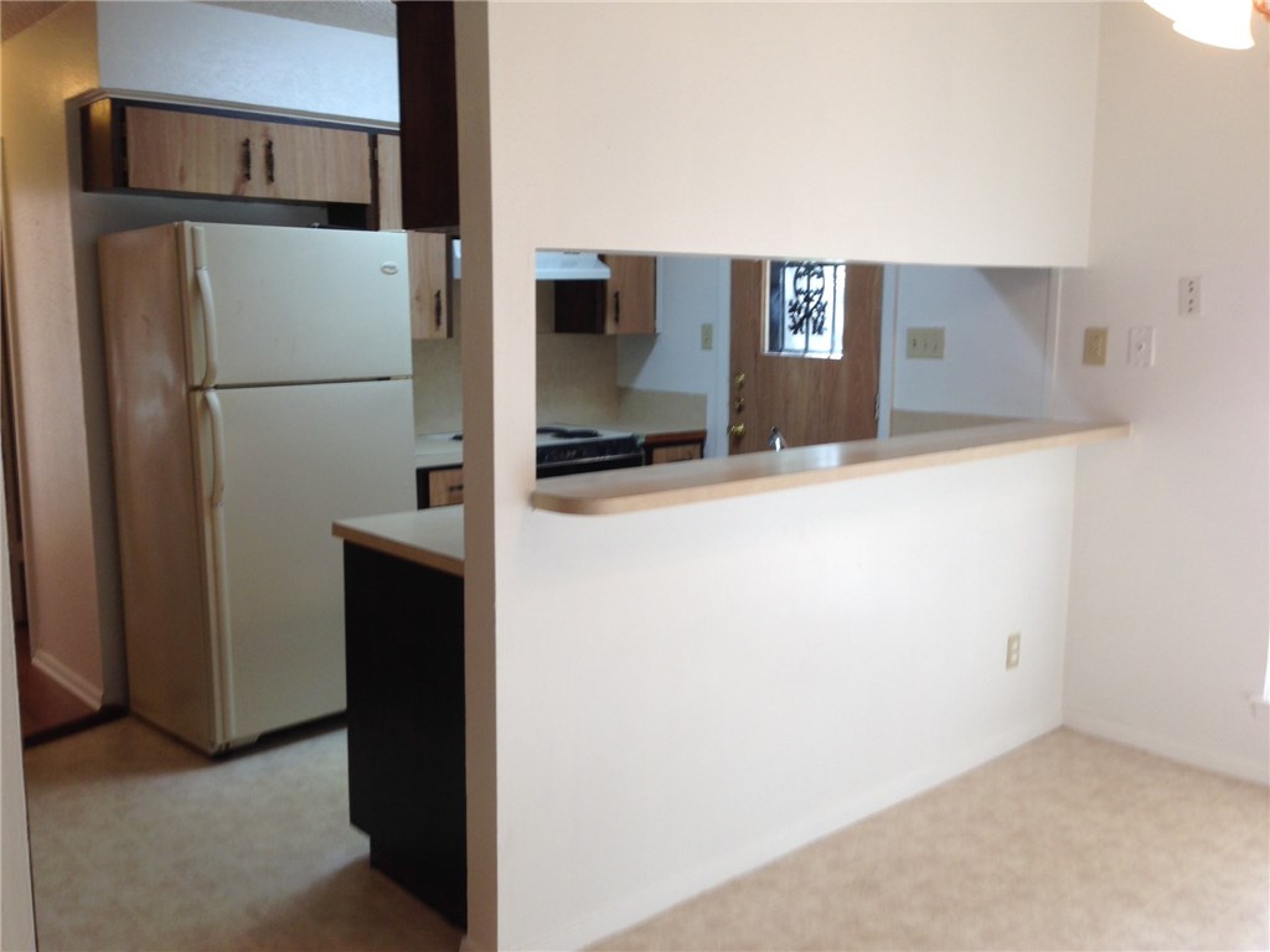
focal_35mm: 33
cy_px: 476
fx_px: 1211
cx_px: 635
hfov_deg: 55.4
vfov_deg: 42.9
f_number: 2.4
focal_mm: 4.12
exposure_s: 1/30
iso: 50
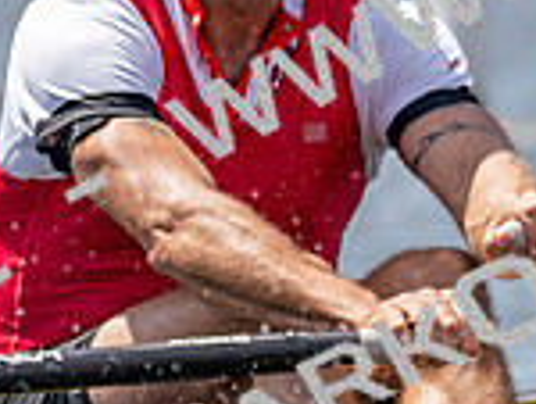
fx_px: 15943
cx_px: 607
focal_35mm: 1028
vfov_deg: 1.5
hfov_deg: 1.9
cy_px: 170
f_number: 5.6
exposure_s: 1/2000
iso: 250
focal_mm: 277
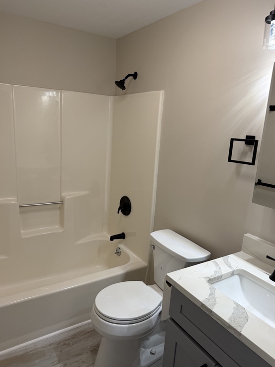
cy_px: 189
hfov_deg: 54.9
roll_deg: -3.5
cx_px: 134
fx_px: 265
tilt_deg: -13.9
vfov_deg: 69.4
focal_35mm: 25
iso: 80
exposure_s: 1/126
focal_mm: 6.76
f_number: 1.78
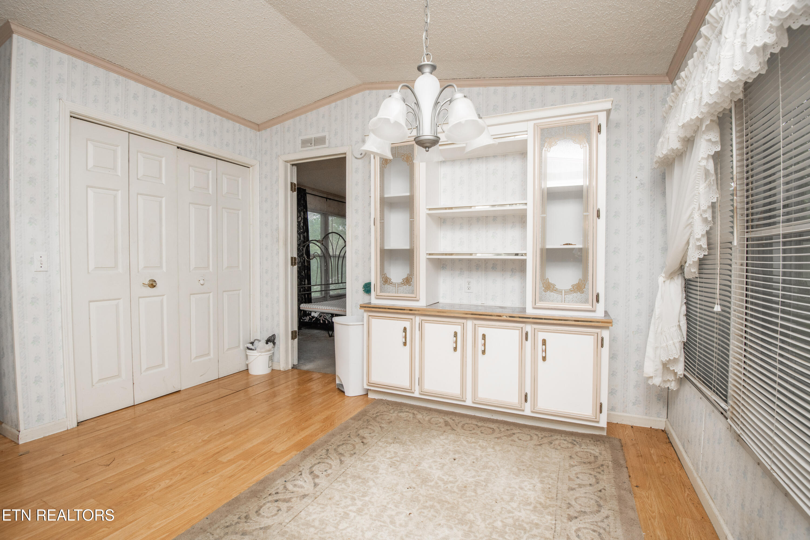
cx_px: 405
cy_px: 270
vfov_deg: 73.7
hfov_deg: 96.7
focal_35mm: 16
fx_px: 360
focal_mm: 16
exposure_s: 1/250
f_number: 9
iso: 400
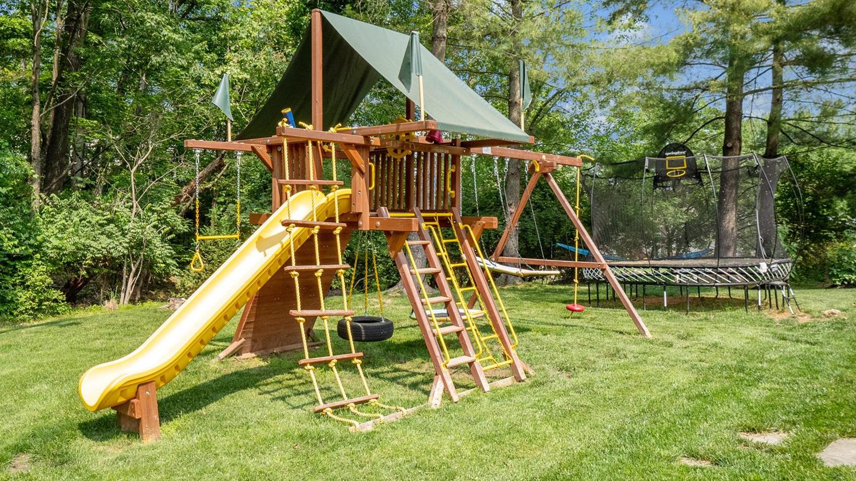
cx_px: 421
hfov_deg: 67.9
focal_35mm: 28
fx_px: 635
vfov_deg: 41.4
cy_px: 217
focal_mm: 13
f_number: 8
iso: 400
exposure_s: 1/400
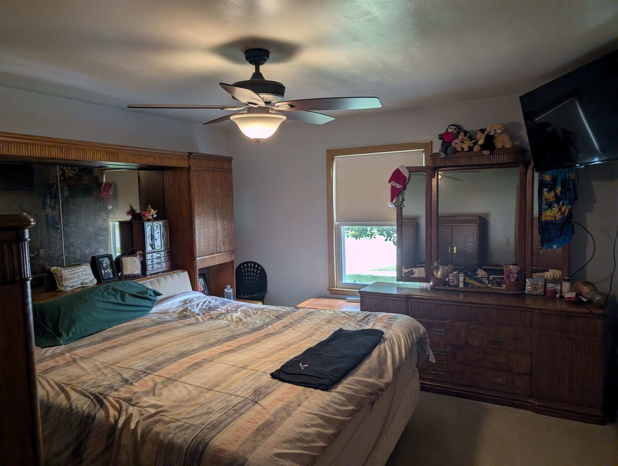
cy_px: 233
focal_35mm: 24
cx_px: 309
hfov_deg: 71.5
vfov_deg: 56.9
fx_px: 429
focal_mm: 6.9
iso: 34
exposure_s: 1/120
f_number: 1.68
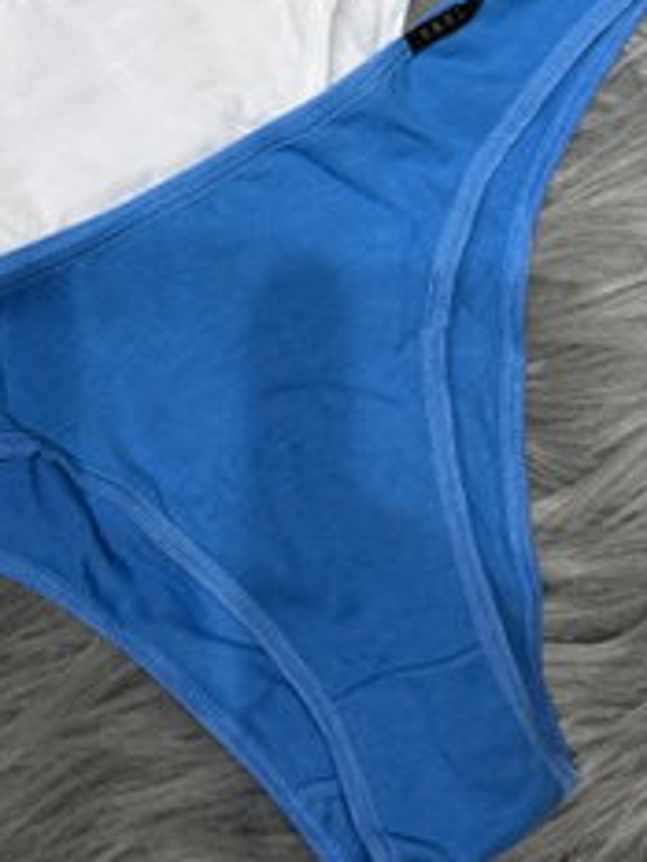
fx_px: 1369
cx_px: 70
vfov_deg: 33.0
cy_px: 72
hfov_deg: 25.8
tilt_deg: -80.8
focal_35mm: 55
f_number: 1.78
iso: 200
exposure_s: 1/100
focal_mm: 6.76
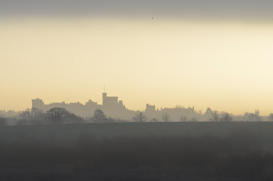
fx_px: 2157
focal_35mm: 285
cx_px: 136
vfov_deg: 4.8
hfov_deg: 7.2
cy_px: 90
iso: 200
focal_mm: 190
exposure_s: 1/640
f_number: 6.3
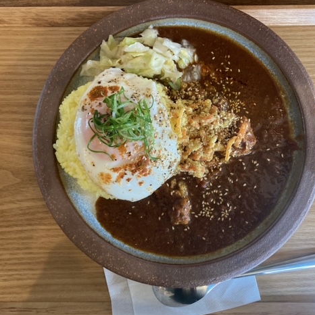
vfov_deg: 48.4
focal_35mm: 34
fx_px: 350
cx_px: 172
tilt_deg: -84.9
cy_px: 161
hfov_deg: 48.4
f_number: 1.8
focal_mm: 3.99
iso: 125
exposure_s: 1/60
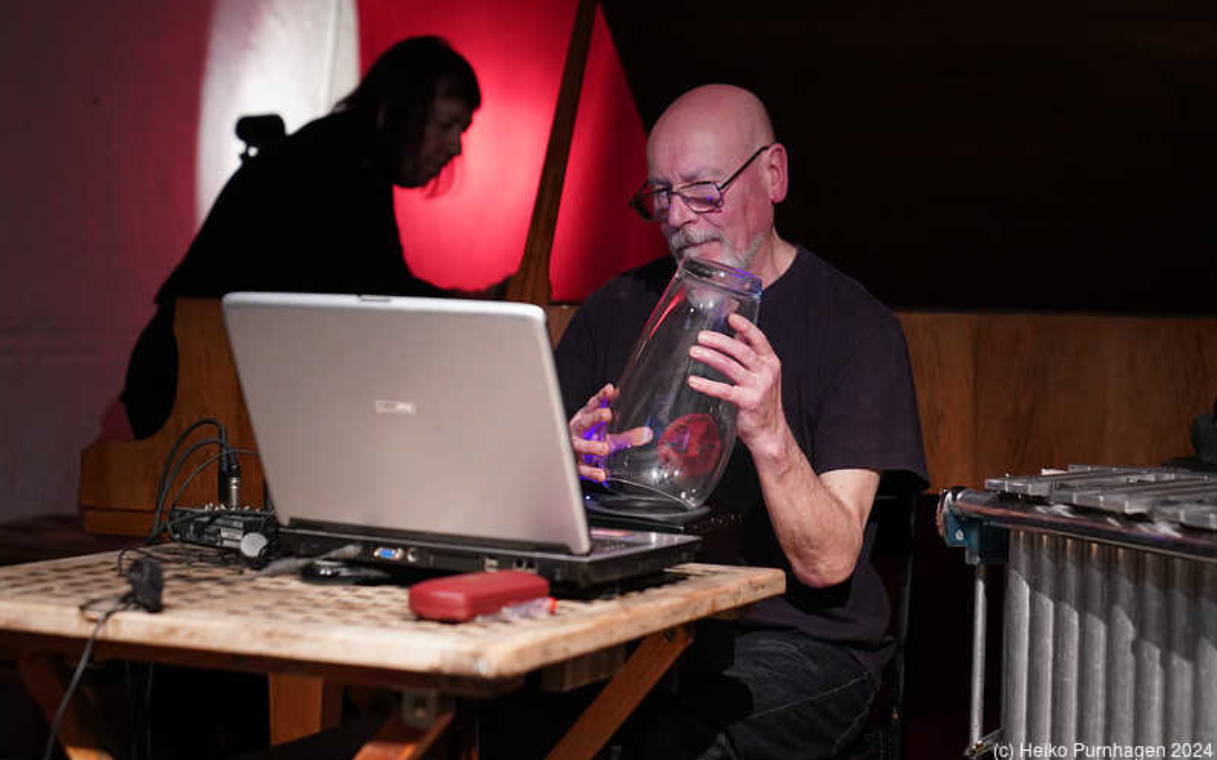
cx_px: 609
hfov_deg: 28.6
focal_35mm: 72
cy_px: 357
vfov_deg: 18.1
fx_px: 2387
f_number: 2.8
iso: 3200
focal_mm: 70
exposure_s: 1/50
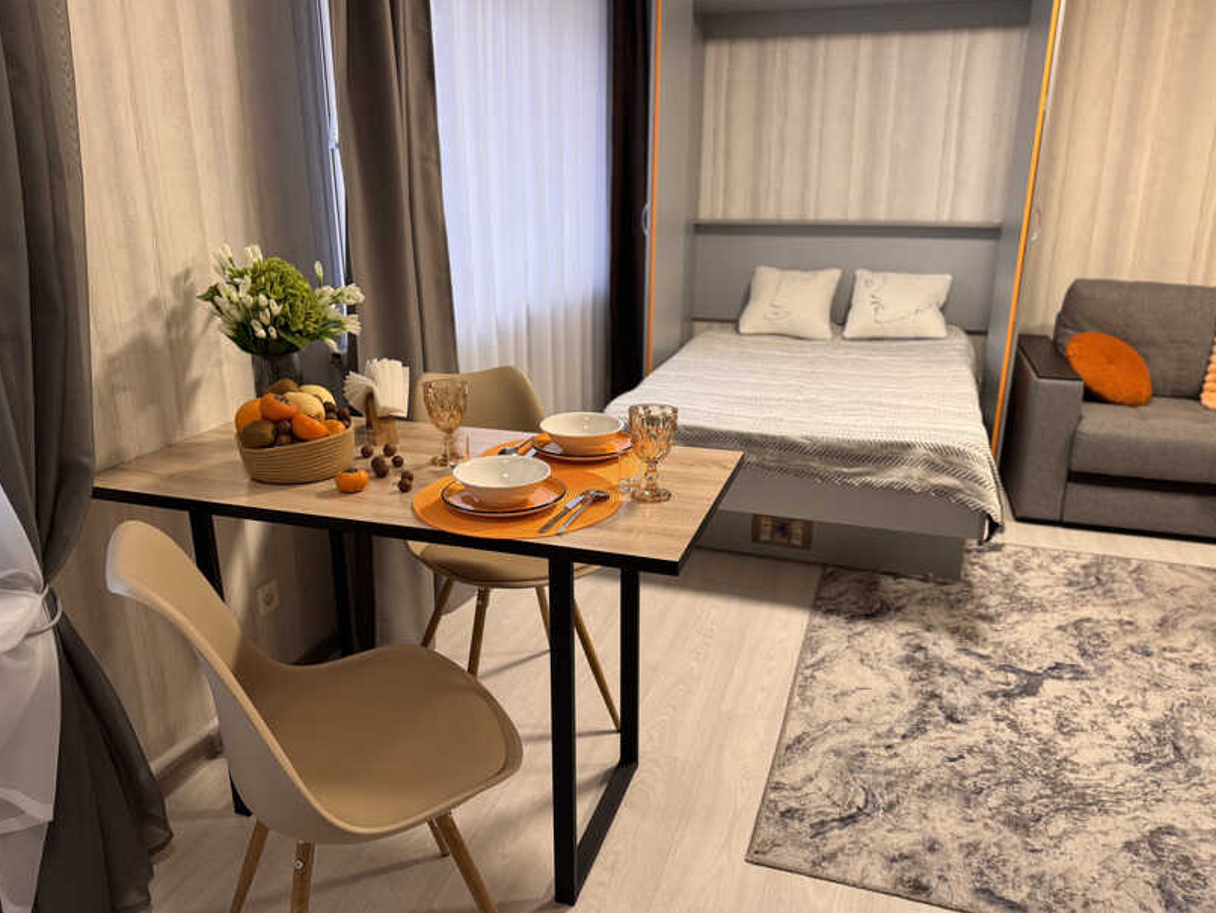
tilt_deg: -17.7
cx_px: 588
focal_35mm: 25
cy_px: 459
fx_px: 878
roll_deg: +0.4
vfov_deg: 54.9
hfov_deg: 69.4
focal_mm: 6.76
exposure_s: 1/50
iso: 160
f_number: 1.78
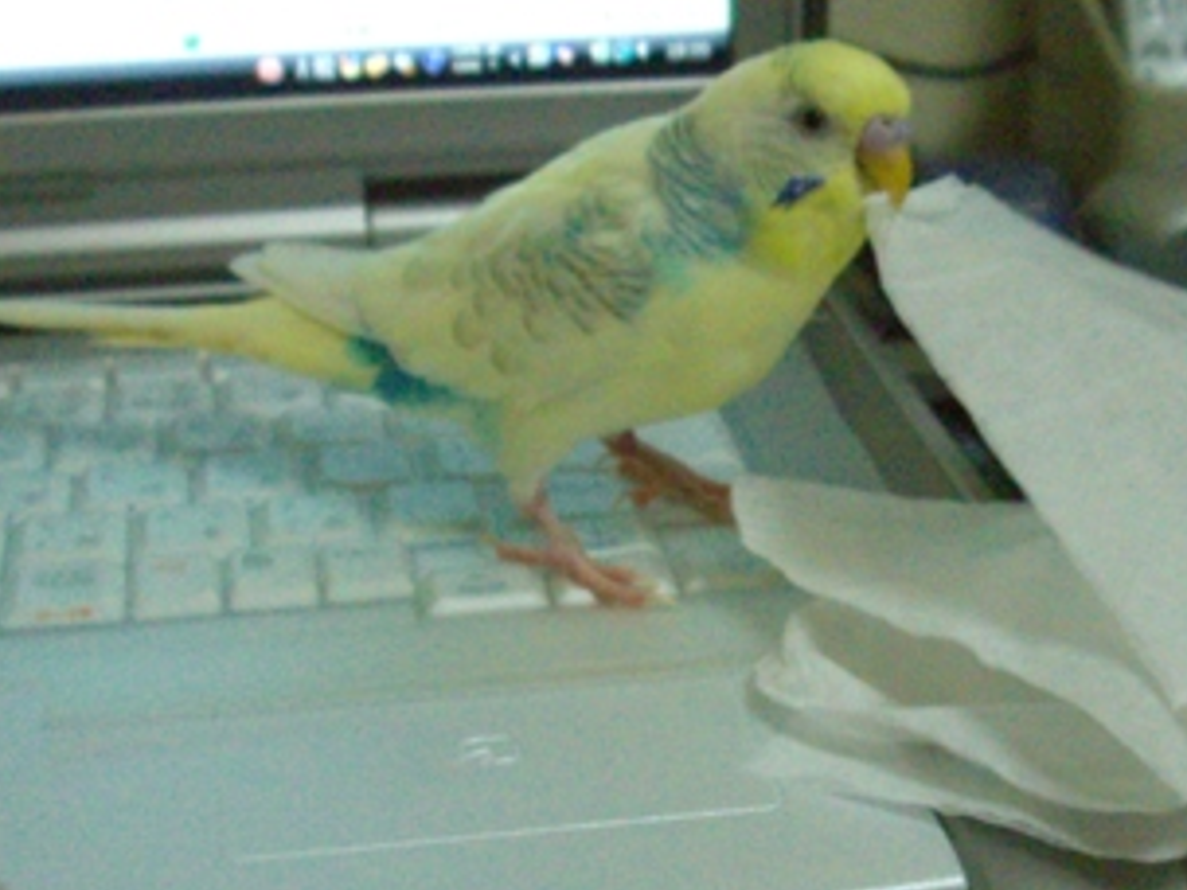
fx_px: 2743
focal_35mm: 80
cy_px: 543
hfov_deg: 24.3
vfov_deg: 18.4
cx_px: 816
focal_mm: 7.9
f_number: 2.8
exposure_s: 1/125
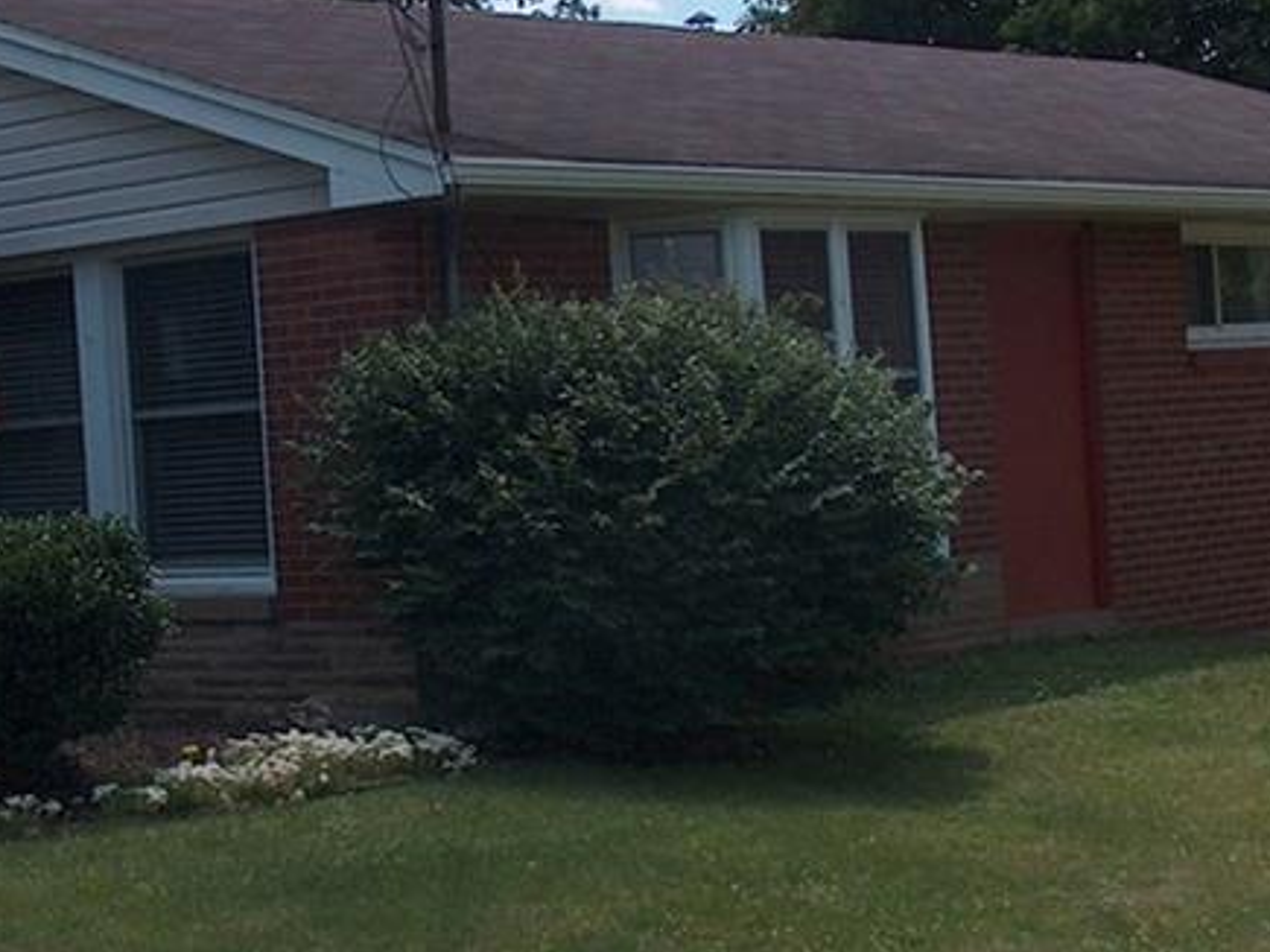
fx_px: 3191
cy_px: 531
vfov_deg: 17.0
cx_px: 216
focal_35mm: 87
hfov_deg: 22.2
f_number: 4.8
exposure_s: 1/820
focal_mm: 7.6
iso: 100
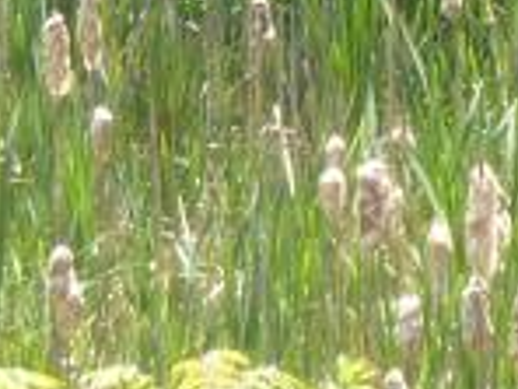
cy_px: -771
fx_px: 17508
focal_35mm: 1170
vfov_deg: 1.3
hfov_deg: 1.7
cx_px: 822
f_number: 4.5
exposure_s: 1/100
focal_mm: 27.8
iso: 80
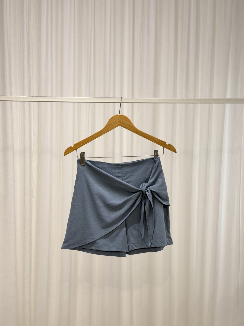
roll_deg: -1.0
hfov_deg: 30.3
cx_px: 122
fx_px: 451
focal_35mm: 48
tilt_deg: -3.1
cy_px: 163
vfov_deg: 39.7
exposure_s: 1/101
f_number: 1.8
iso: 100
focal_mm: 6.93
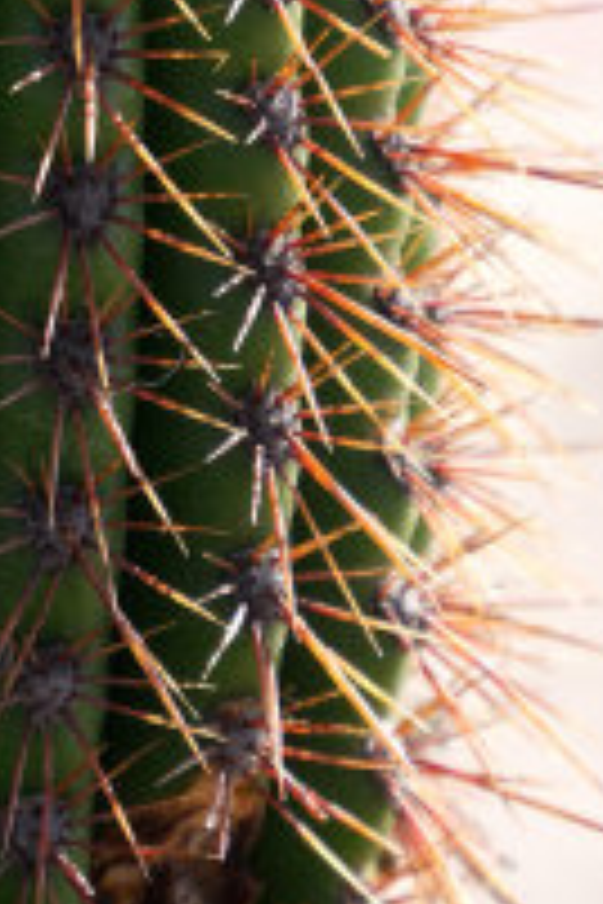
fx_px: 9471
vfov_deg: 5.5
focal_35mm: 377
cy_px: 274
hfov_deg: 3.6
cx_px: -176
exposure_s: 1/320
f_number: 6.3
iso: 200
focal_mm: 60
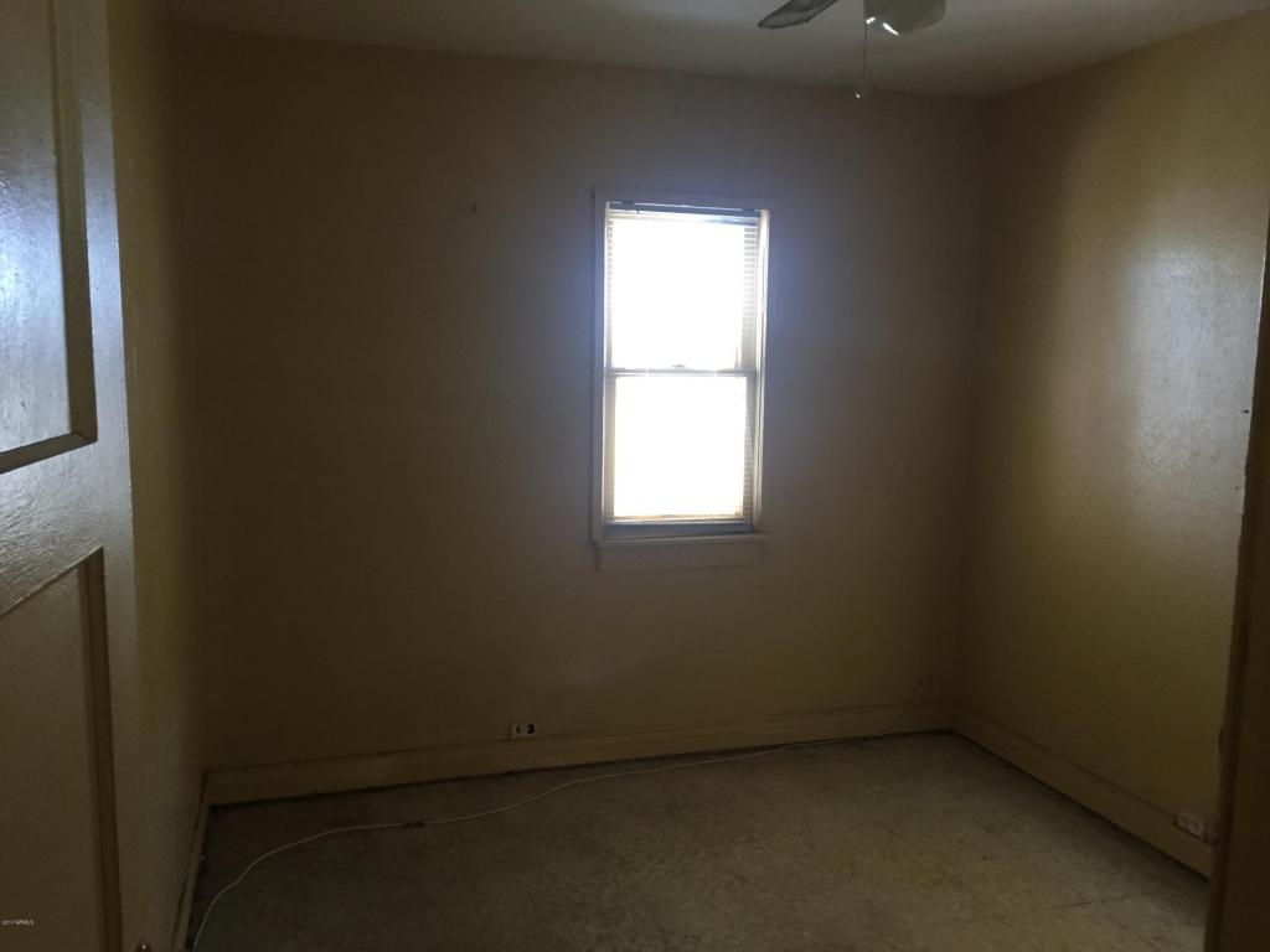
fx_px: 1064
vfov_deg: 48.2
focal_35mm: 29
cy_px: 476
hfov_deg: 61.7
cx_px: 635
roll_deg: -1.5
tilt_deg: -6.1
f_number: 2.2
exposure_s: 1/24
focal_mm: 4.15
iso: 250
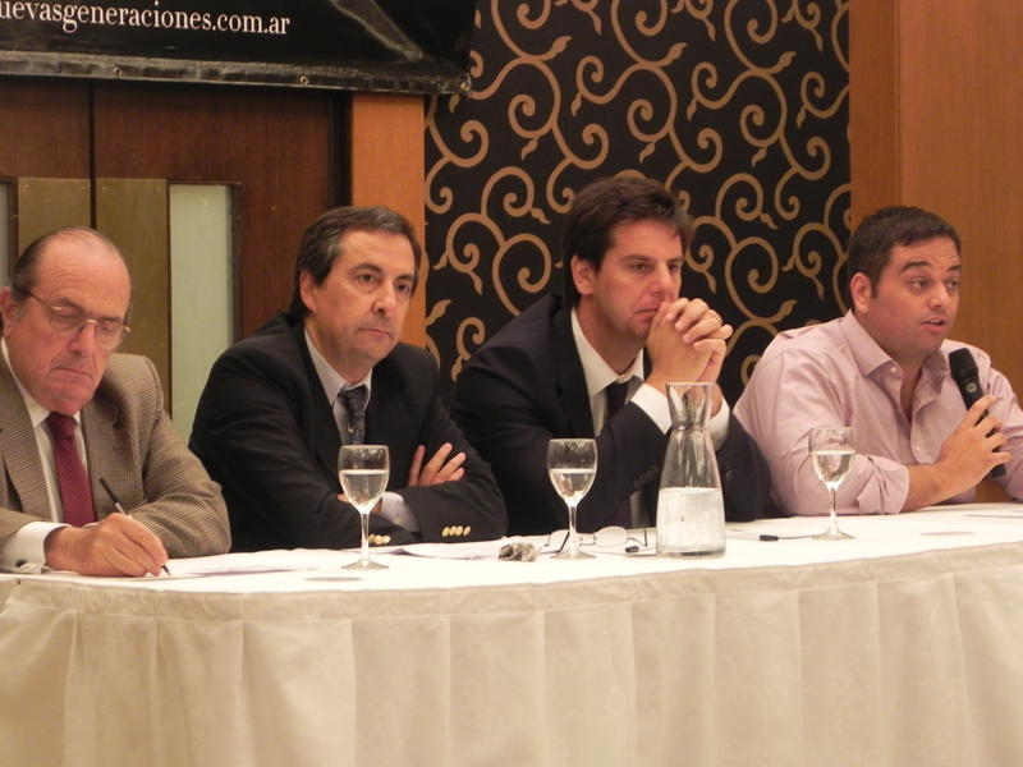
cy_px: 384
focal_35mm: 129
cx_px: 512
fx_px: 3812
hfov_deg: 15.3
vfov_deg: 11.5
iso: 400
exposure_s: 1/15.2
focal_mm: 23
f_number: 4.5
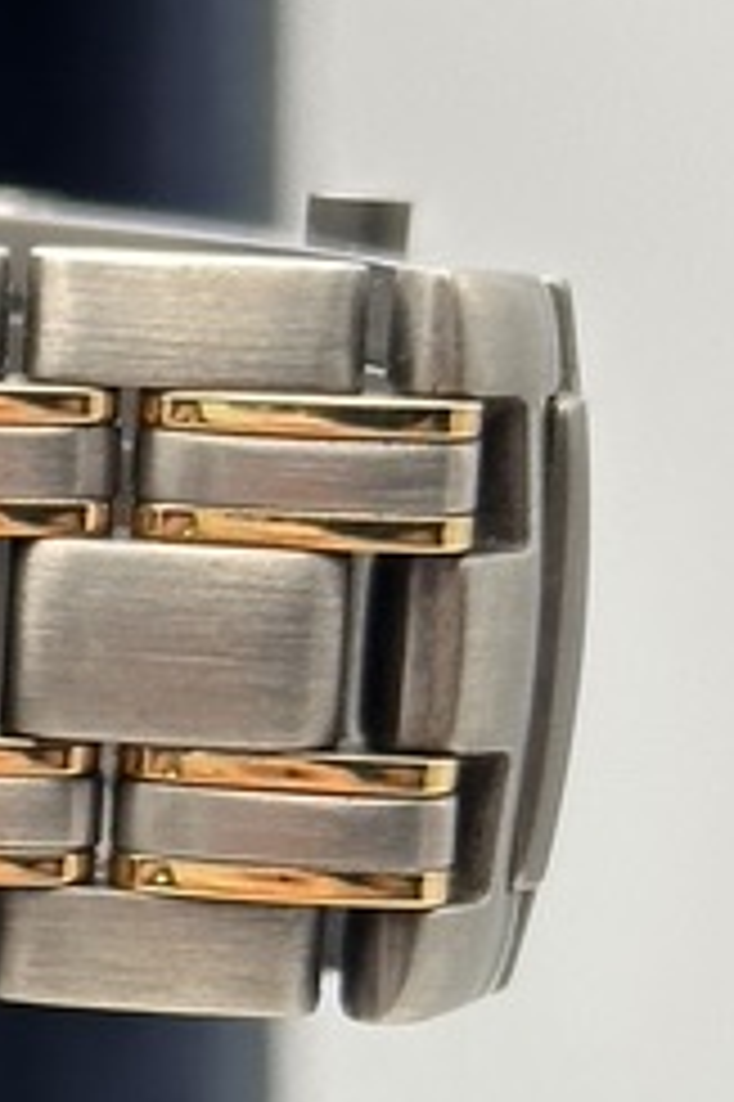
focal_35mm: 209
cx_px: -693
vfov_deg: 9.8
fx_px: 6400
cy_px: 900
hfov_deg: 6.4
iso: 64
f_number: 1.78
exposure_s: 1/256
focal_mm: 6.86
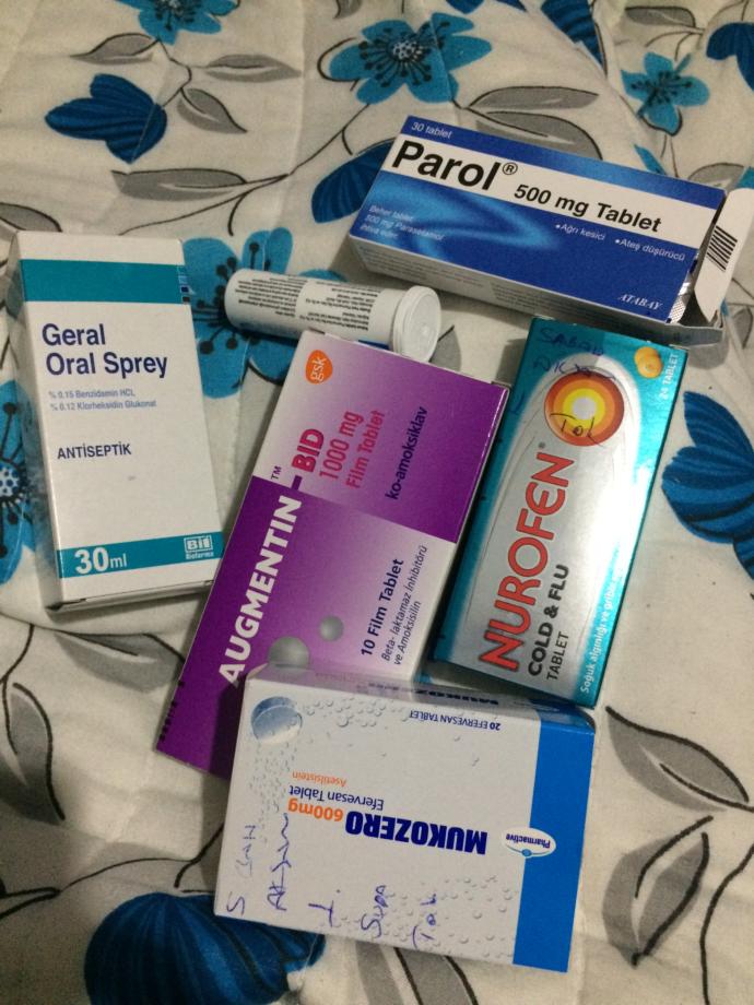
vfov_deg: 61.7
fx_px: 842
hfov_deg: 48.2
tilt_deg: -61.7
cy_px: 502
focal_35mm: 29
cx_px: 377
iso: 250
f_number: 2.2
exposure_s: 1/25
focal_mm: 4.15
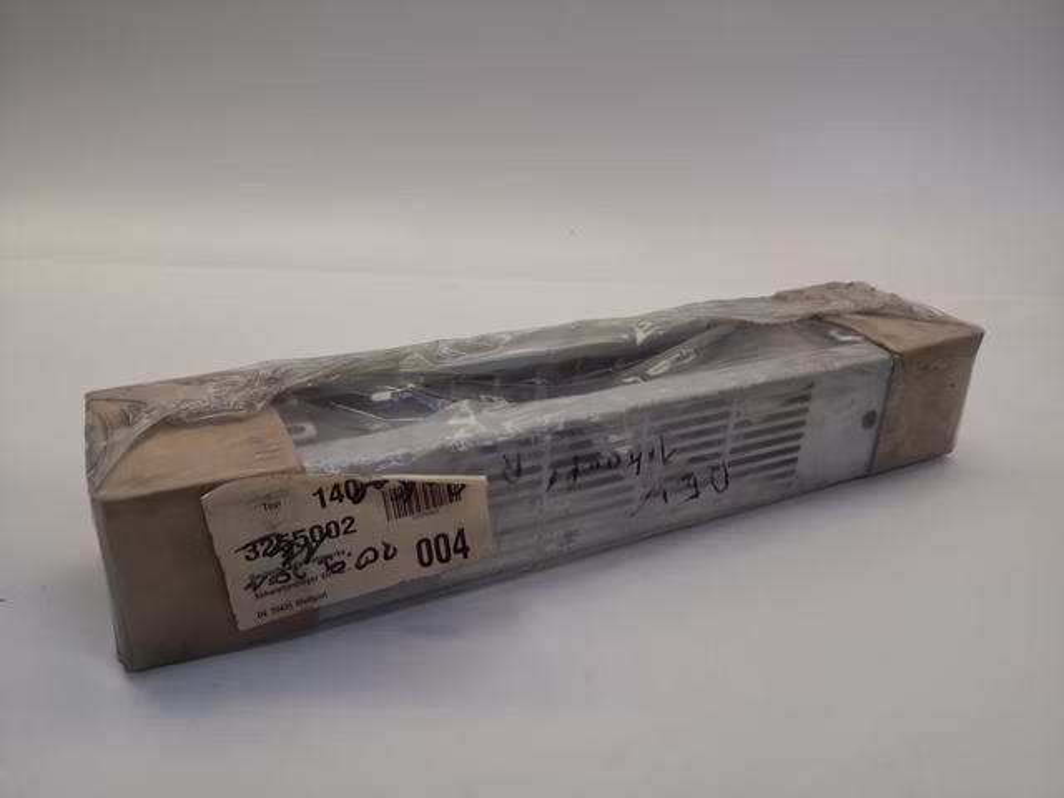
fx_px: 830
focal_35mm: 27
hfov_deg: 65.3
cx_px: 532
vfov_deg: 51.4
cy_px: 399
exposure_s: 1/304
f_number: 1.6
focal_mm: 3.95
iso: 50
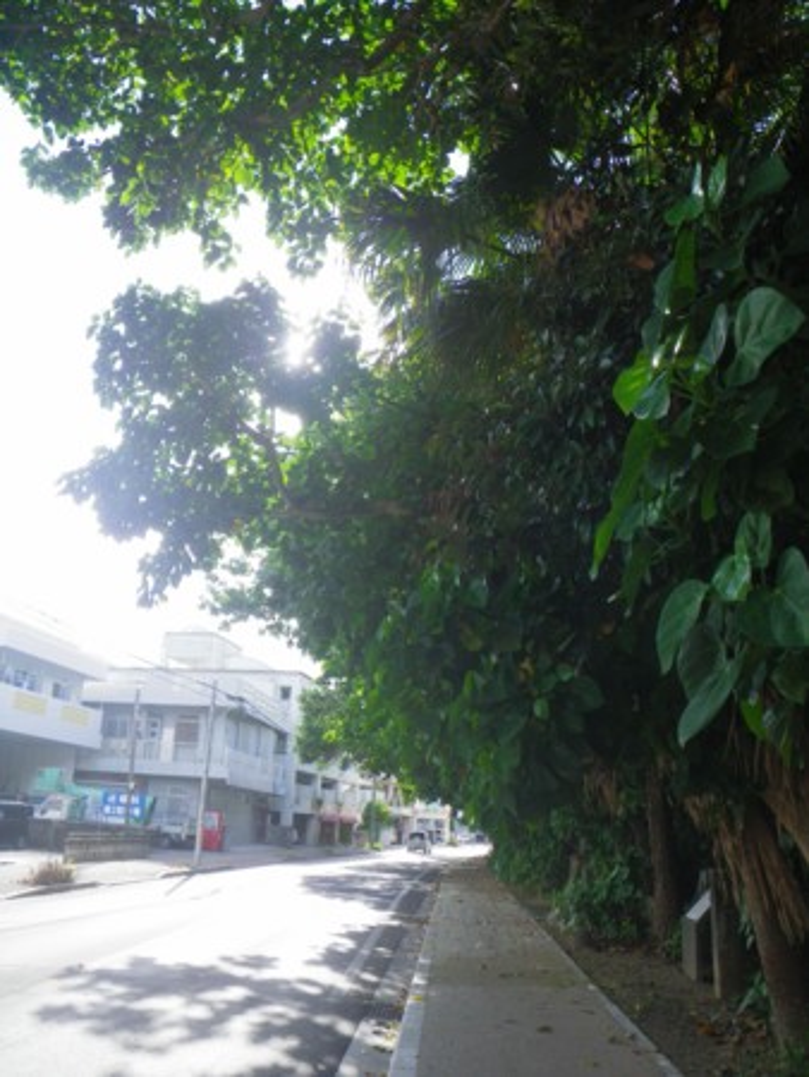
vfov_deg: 63.4
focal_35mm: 28
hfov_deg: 49.8
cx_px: 404
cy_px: 538
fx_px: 872
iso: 125
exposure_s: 1/200
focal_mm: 5
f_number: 4.2
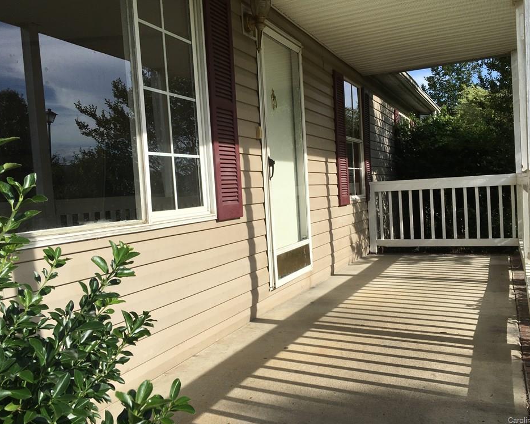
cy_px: 208
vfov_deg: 47.1
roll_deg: +2.4
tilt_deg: -2.2
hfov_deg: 57.1
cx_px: 283
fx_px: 486
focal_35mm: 31
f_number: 2.2
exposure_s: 1/1508
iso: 25
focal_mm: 4.15
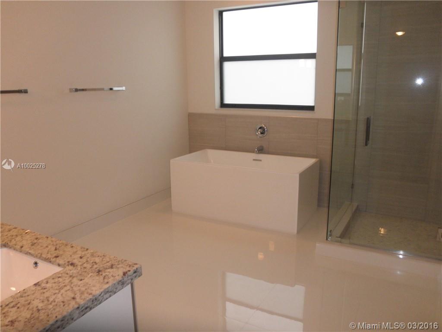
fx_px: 358
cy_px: 166
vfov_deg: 49.7
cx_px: 221
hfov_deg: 63.4
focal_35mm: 28
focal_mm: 5
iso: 200
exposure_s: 1/30
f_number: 3
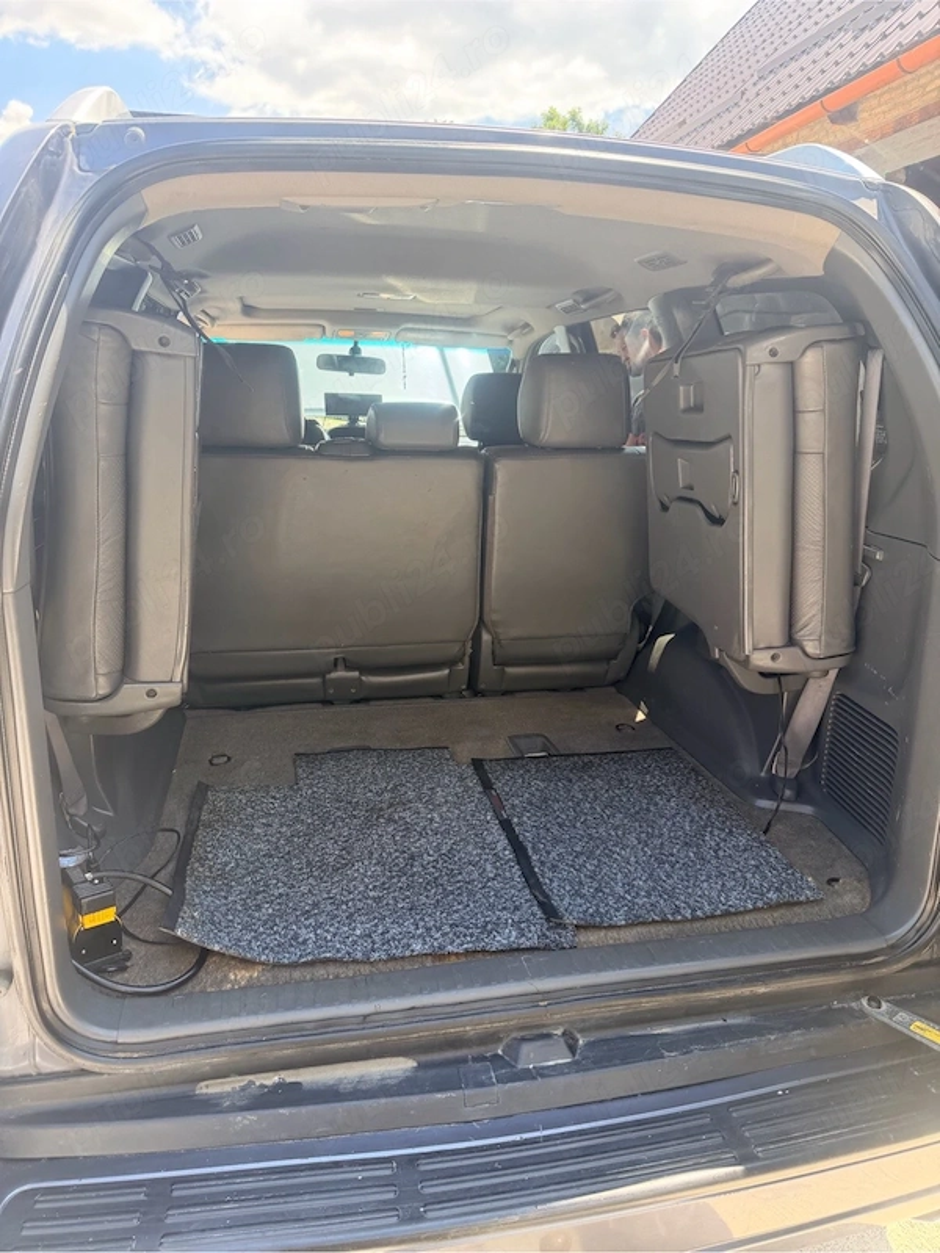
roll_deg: +0.9
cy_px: 626
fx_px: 869
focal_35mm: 24
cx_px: 470
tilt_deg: -12.8
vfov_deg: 71.6
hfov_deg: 56.8
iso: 100
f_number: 1.78
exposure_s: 1/416
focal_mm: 6.76
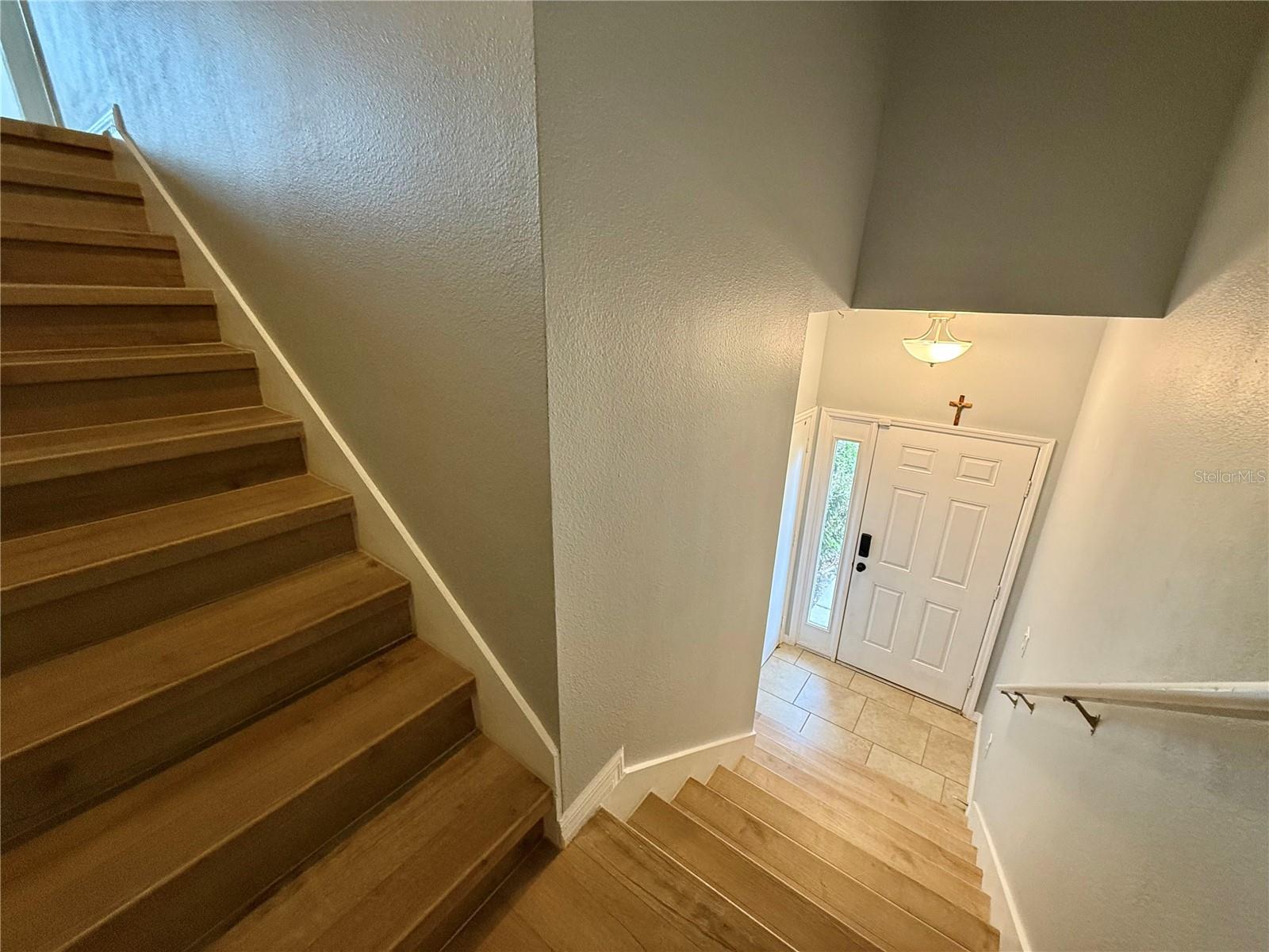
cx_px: 634
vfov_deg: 85.7
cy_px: 476
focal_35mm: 14
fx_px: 513
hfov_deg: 102.1
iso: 320
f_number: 2.2
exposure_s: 1/60
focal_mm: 2.22
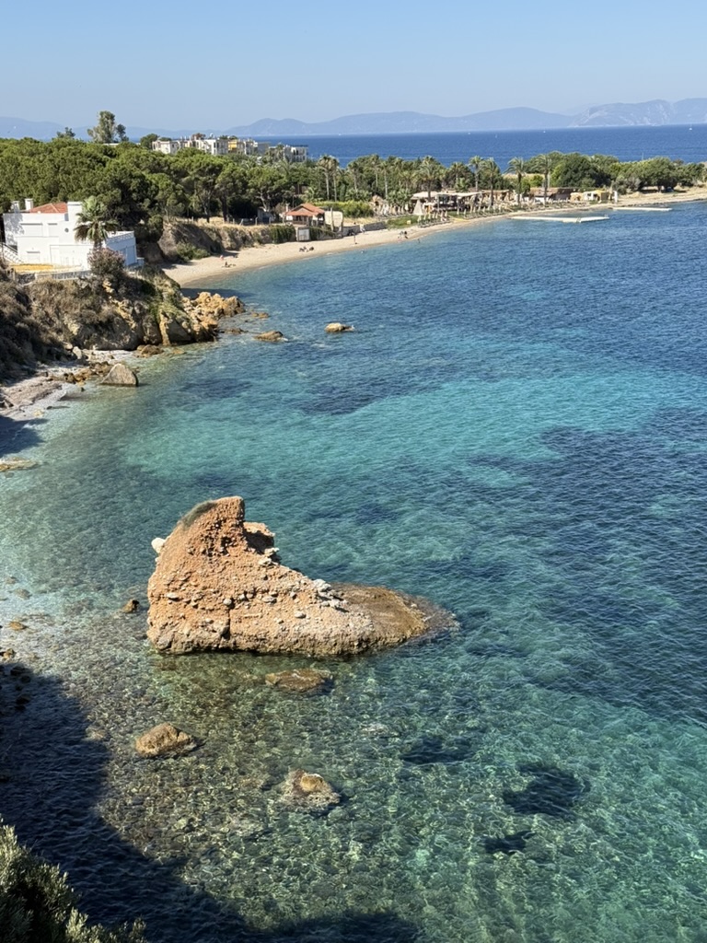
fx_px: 1307
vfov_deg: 39.7
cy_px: 472
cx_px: 354
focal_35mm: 48
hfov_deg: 30.3
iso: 64
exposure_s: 1/3226
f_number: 1.78
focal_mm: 6.76
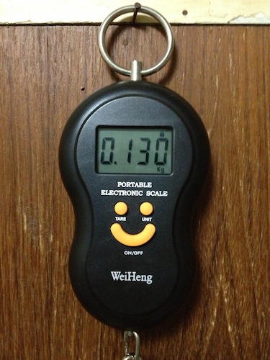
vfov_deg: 52.6
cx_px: 135
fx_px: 364
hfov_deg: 40.7
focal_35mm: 35
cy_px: 180
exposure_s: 1/15
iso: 800
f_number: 2.4
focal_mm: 4.28
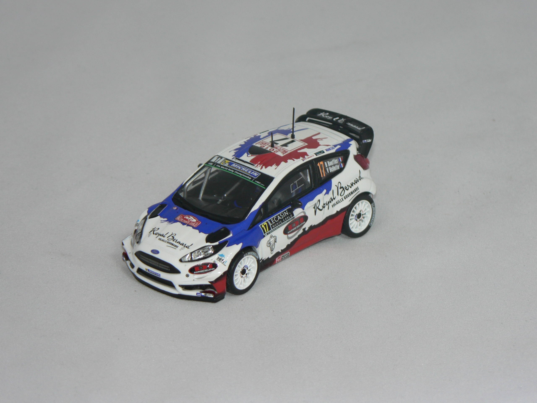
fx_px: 2436
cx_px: 268
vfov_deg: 9.5
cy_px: 202
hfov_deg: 12.6
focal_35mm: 157
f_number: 3.3
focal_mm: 26.2
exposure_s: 1/60
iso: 80
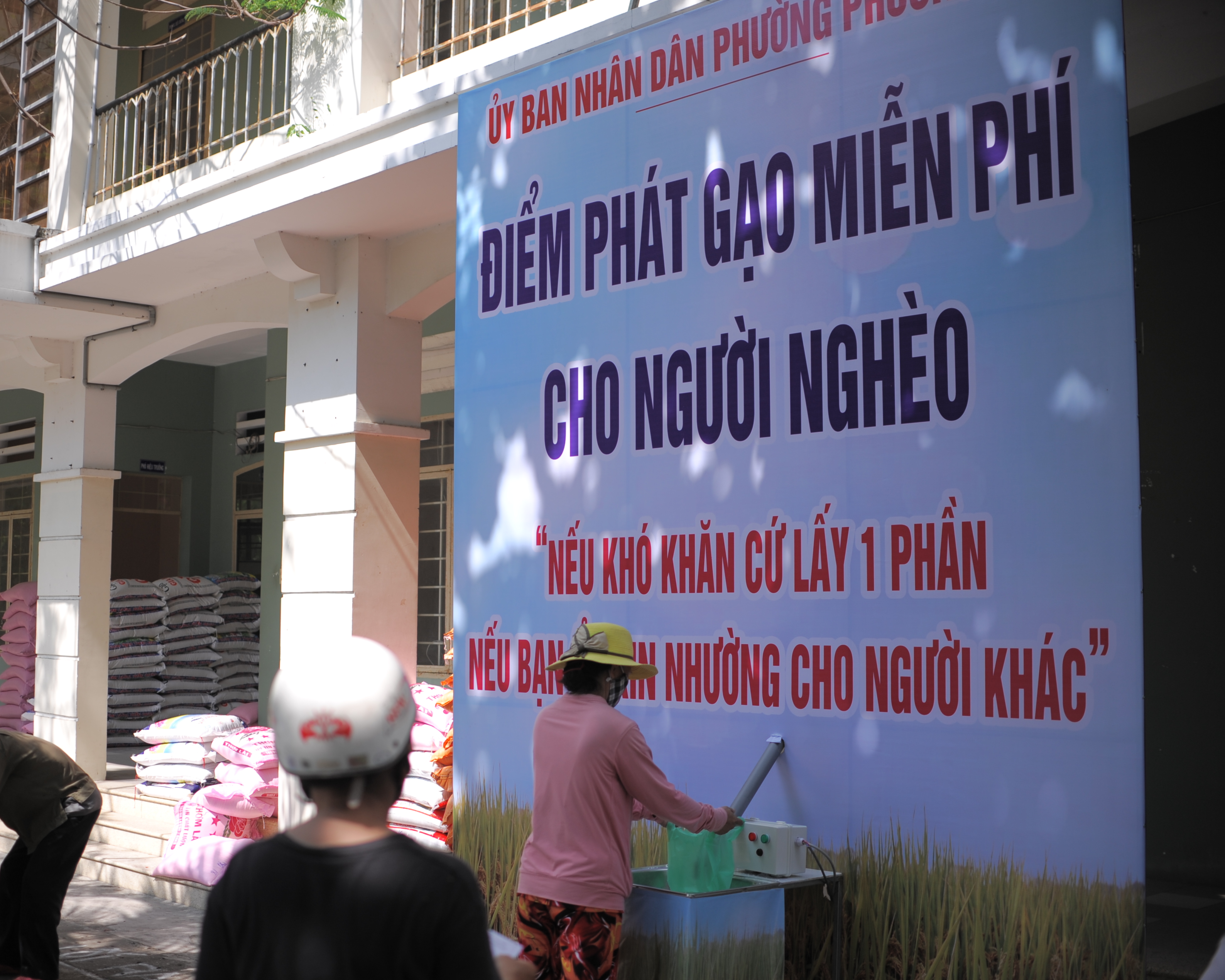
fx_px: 1595
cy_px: 526
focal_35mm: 44
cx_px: 510
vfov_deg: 34.1
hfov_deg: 41.9
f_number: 2.2
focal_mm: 35
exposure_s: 1/2500
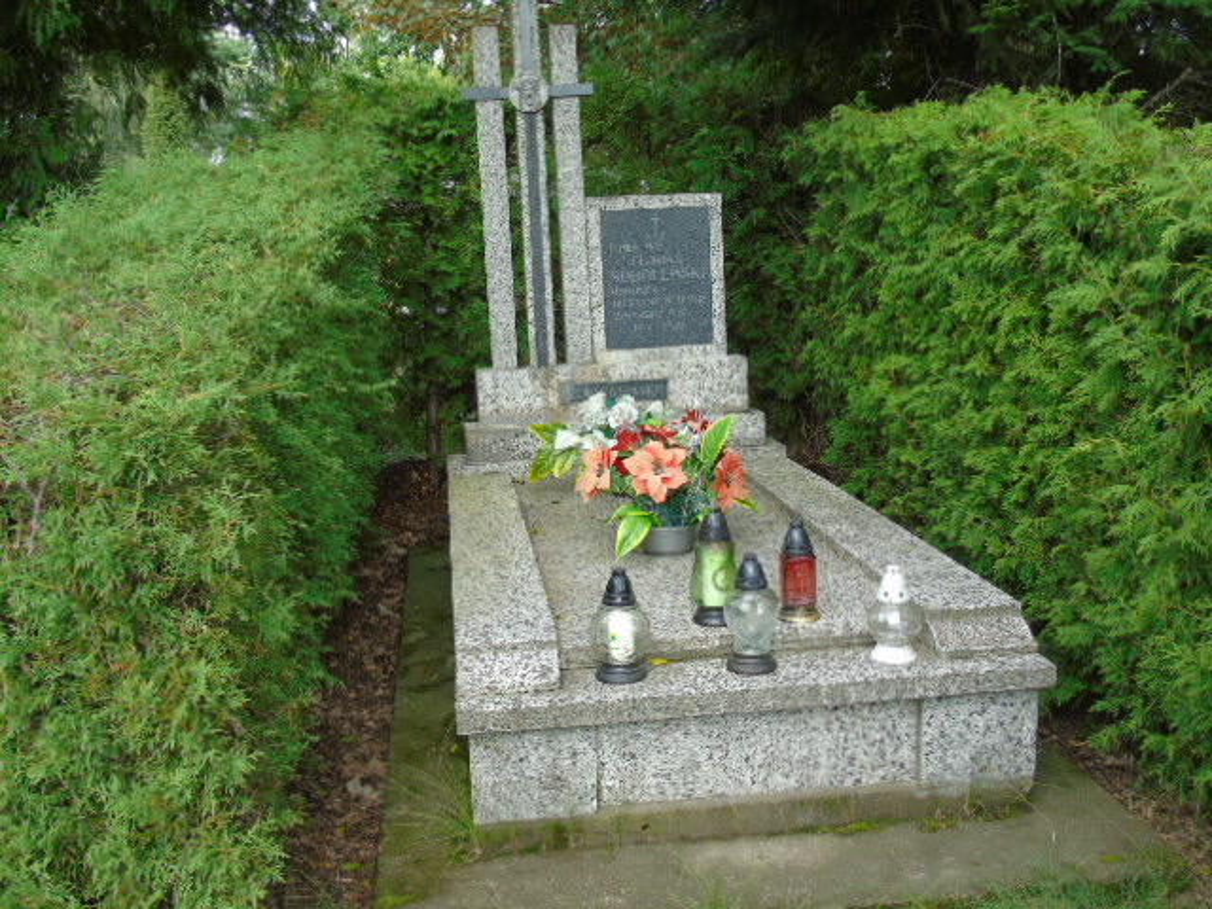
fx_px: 1190
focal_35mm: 34
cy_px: 454
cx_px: 606
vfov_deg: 41.8
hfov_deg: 54.0
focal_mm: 6.1
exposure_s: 1/125
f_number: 3.8
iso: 80
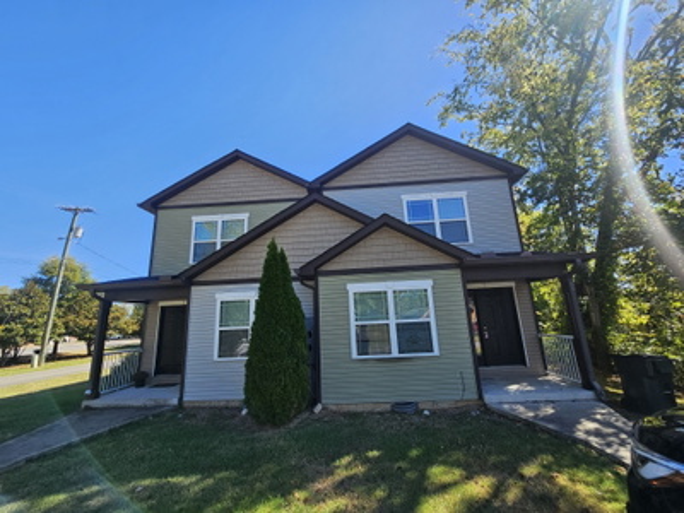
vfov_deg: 89.9
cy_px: 256
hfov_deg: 106.2
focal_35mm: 13
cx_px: 342
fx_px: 257
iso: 50
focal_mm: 2.2
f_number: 2.2
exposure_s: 1/786
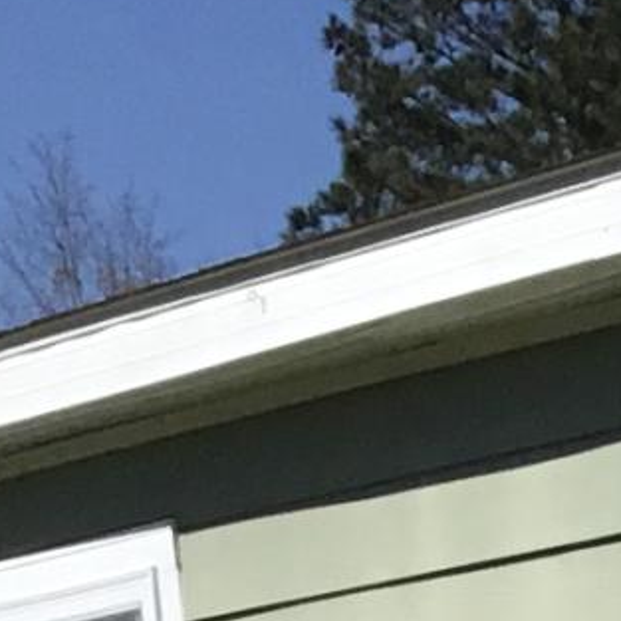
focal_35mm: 263
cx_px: 2000
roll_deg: +3.0
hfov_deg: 6.1
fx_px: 5338
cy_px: 1472
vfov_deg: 6.4
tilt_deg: -4.3
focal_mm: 3.3
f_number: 2.4
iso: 25
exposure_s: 1/2398
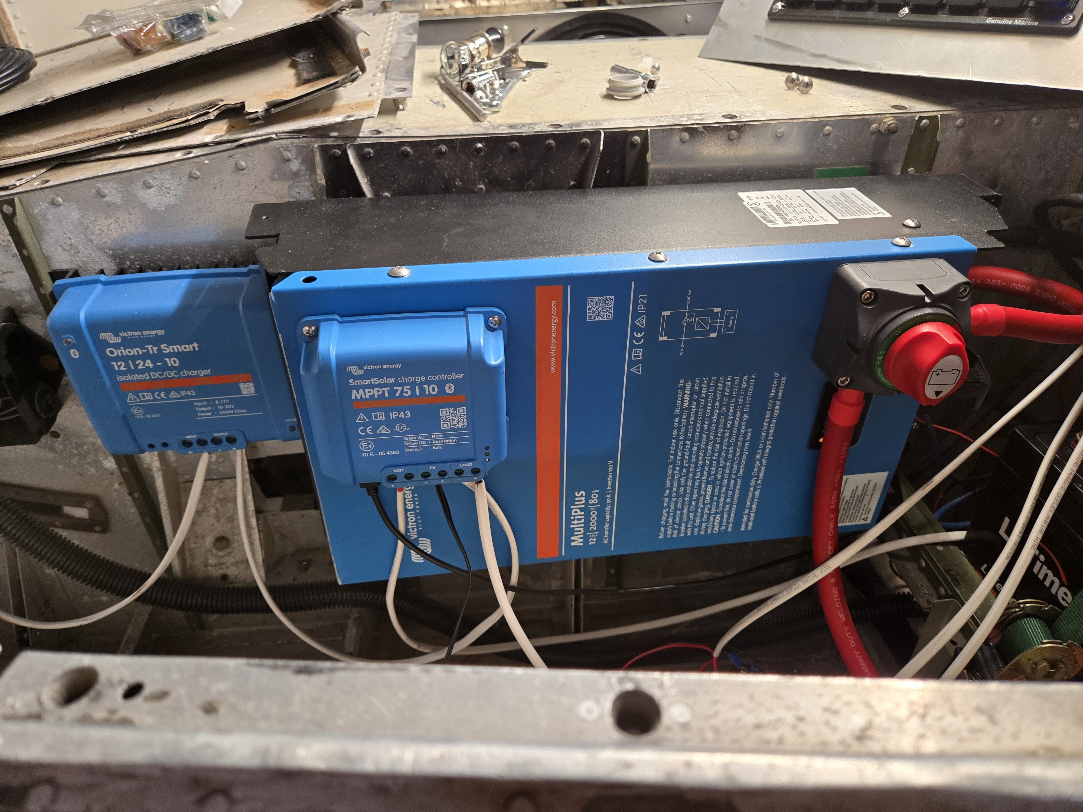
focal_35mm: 23
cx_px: 542
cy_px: 406
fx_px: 720
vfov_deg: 58.9
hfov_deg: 73.9
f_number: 1.8
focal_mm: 5.4
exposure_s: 1/60
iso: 200
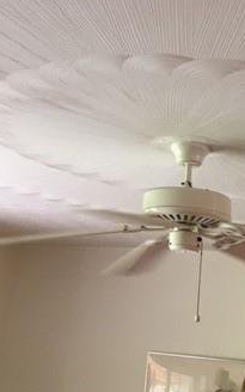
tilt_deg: +28.7
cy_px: 31
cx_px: 154
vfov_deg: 32.2
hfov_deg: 21.6
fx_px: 641
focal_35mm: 60
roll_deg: -5.4
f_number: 2.2
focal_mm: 4.15
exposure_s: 1/30
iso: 64
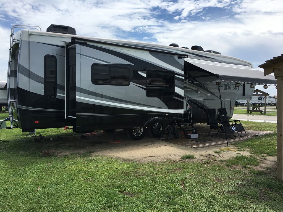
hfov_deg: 61.7
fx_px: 237
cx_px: 142
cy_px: 106
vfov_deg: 48.2
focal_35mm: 29
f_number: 2.2
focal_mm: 4.15
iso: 25
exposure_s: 1/2024
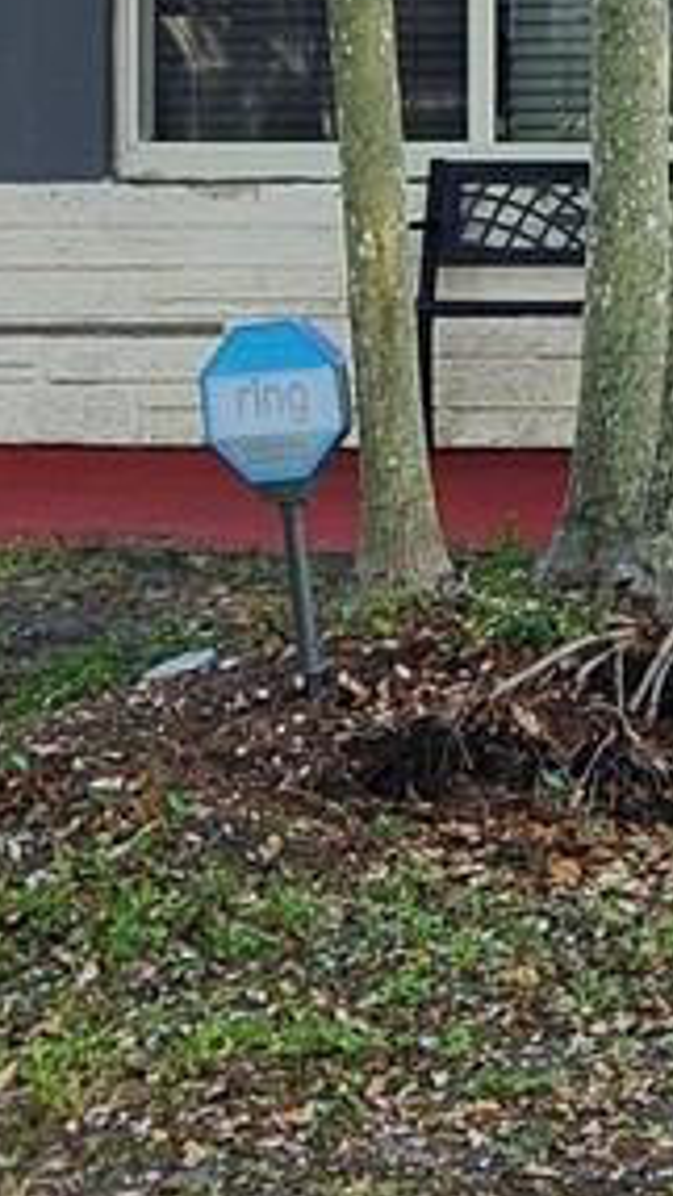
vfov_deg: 14.9
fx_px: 4439
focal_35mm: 140
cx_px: 1421
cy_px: -134
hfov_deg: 8.2
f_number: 1.8
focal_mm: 5.4
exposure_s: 1/195
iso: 20
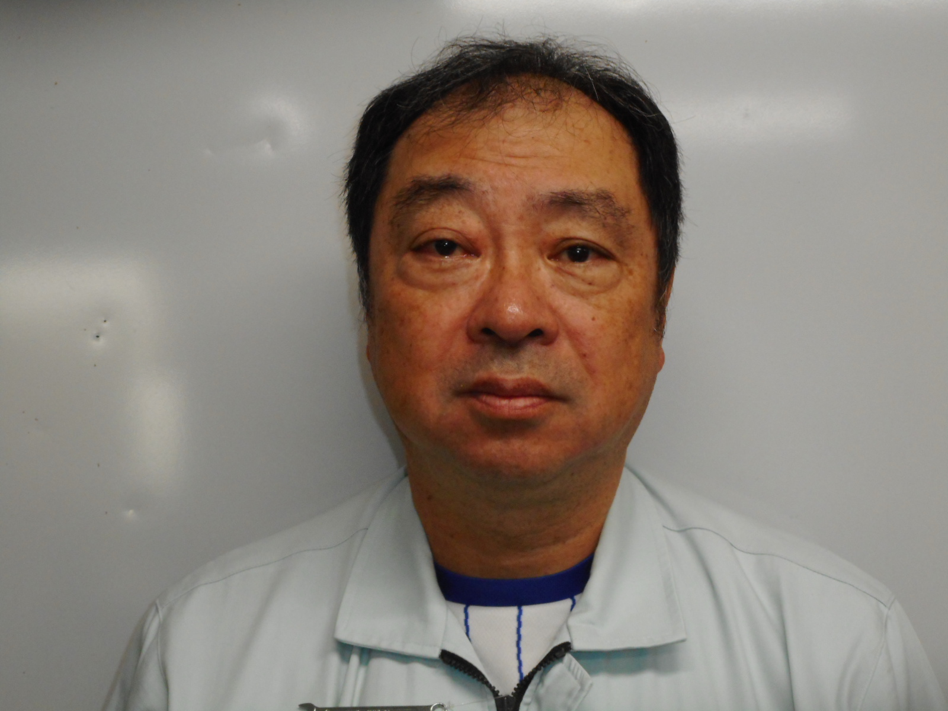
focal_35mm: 67
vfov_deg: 21.9
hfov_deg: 29.0
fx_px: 1835
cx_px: 474
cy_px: 356
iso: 400
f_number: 5.3
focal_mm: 12
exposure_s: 1/60
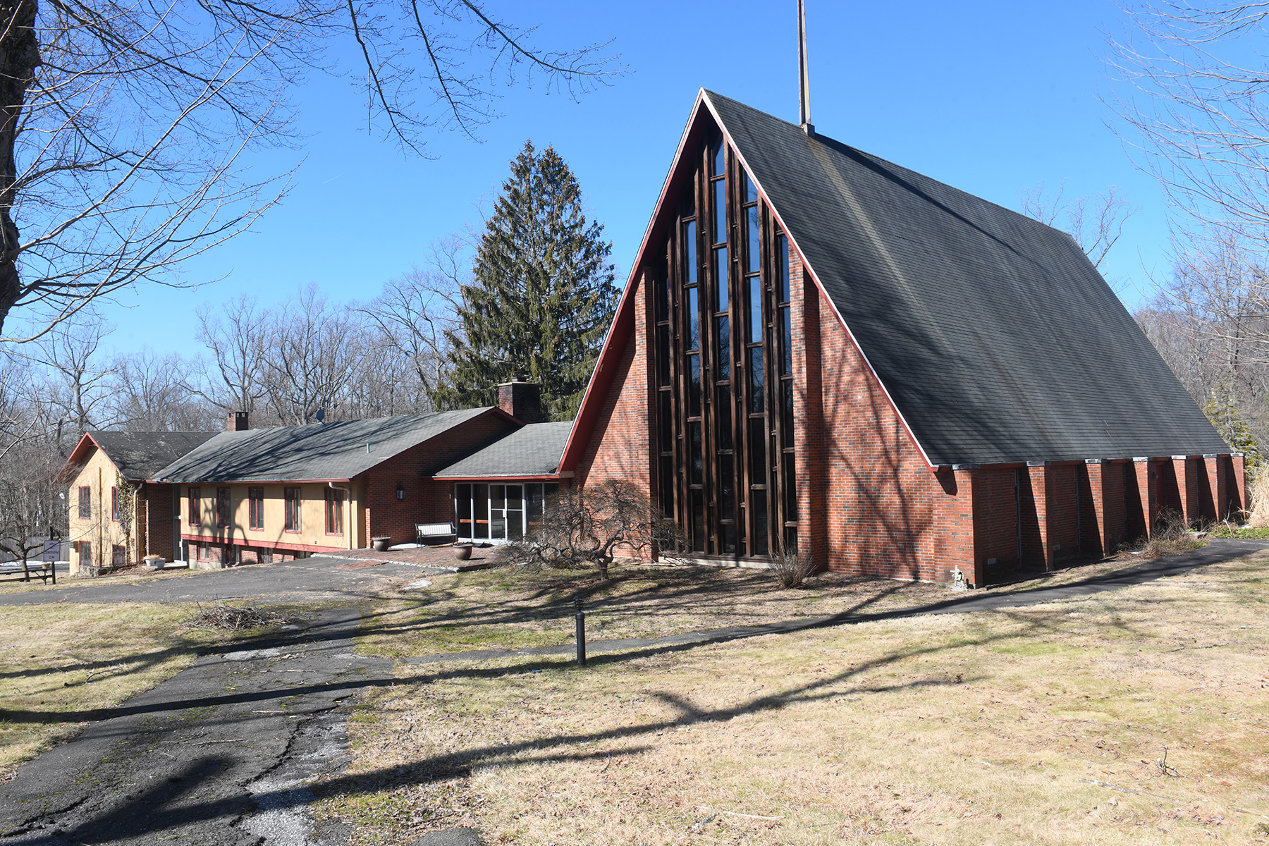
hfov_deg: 65.5
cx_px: 634
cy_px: 423
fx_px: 987
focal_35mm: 28
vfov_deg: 46.4
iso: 200
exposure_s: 1/80
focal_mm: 28
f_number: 8
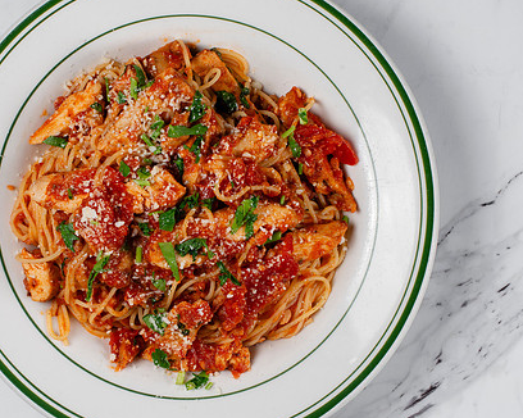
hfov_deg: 20.5
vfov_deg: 16.5
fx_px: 1439
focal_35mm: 93
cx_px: 174
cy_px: 266
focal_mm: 50
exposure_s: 1/200
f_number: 10
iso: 200
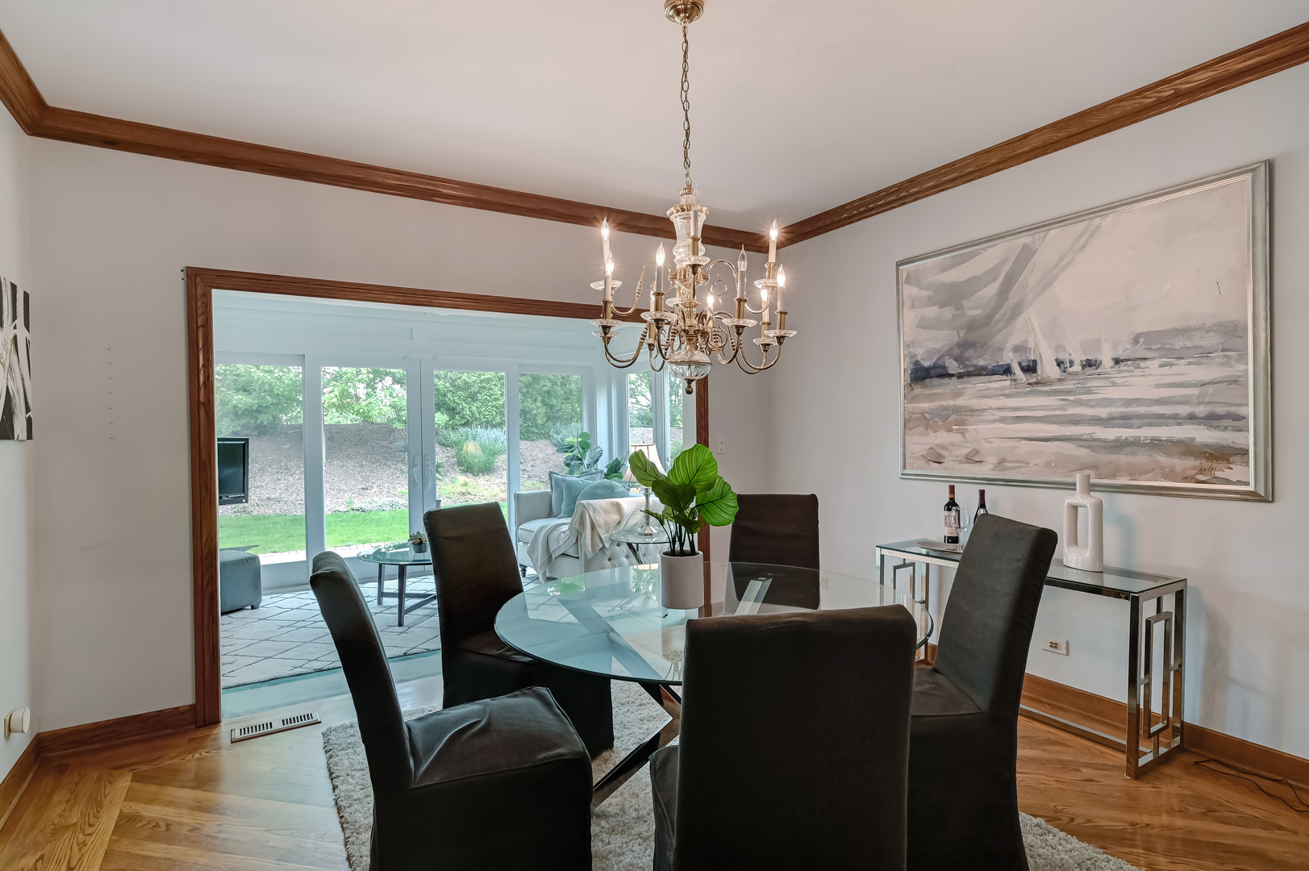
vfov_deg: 70.4
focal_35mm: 17
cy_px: 436
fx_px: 618
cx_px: 654
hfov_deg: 93.3
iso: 400
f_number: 8
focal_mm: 17
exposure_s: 1/5
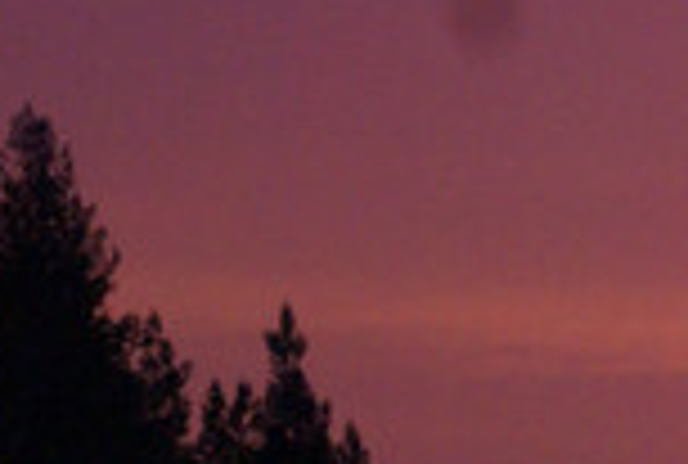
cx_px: 1228
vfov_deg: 3.2
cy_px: 374
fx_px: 8395
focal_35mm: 438
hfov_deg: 4.6
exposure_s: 1/200
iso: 800
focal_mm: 70
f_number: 5.6
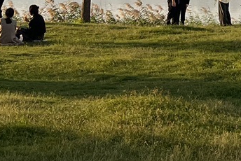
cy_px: -250
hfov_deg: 13.0
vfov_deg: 8.0
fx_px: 1052
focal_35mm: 157
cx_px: 221
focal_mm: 5.1
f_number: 1.6
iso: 50
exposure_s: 1/1832
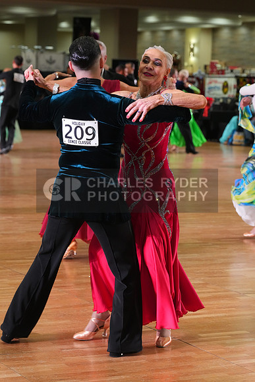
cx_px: 128
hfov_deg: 12.7
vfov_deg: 18.9
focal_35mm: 108
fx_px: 1147
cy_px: 191
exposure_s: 1/200
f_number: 5.6
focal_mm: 108
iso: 3200
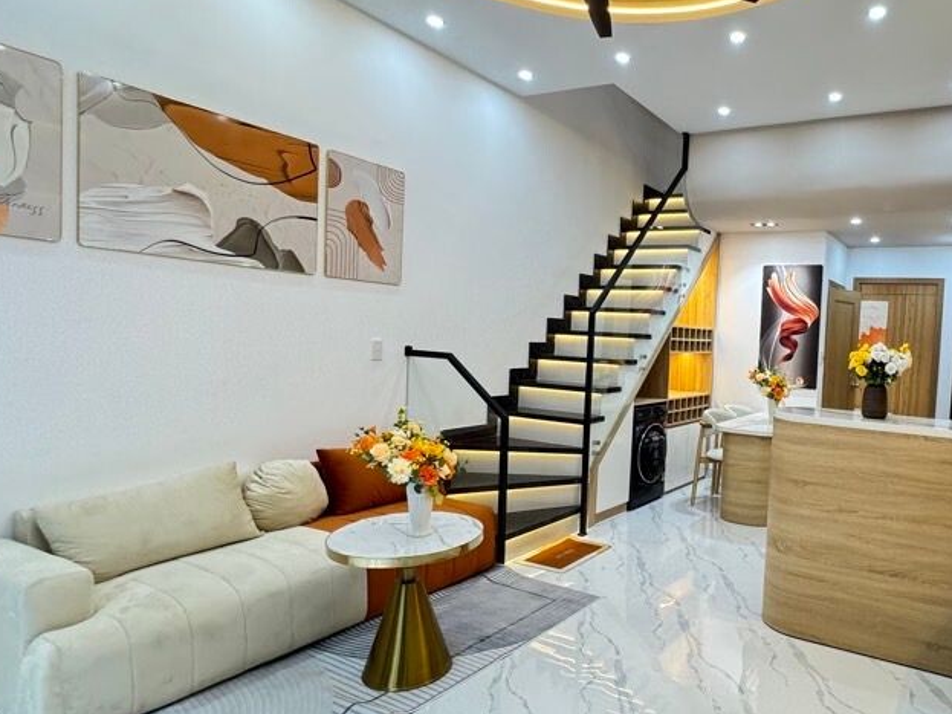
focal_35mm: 23
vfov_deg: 58.8
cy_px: 376
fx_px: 632
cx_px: 688
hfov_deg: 70.1
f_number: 2.2
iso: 200
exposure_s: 1/50
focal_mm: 2.22
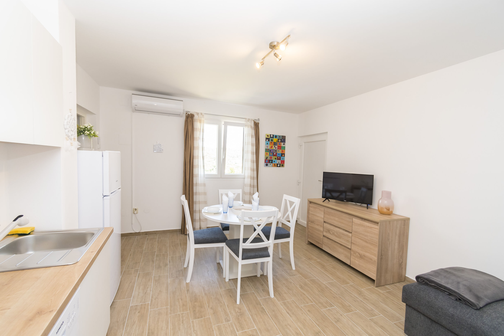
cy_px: 168
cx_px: 252
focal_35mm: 15
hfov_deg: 100.4
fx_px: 210
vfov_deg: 77.3
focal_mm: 10
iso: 320
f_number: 4.5
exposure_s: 1/60
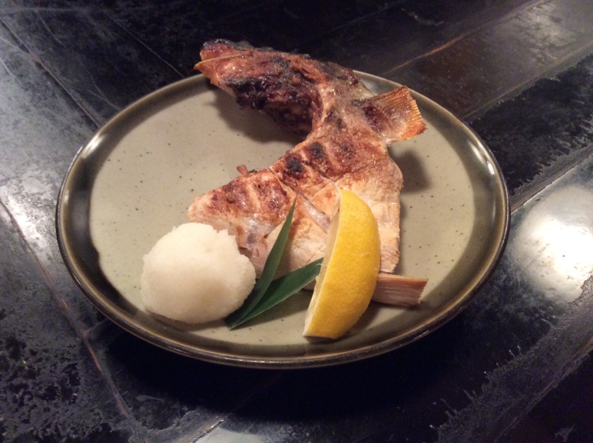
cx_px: 296
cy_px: 222
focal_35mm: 32
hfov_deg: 56.9
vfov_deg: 44.1
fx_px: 547
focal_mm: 3.3
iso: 320
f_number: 2.4
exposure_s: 1/24
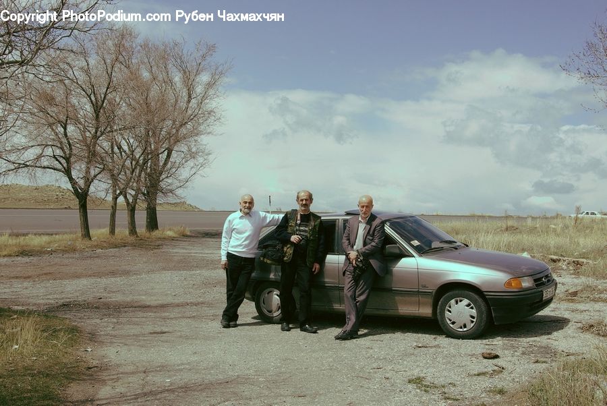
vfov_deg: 32.0
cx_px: 304
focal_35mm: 42
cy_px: 203
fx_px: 709
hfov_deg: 46.4
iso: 100
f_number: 9
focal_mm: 28
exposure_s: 1/400
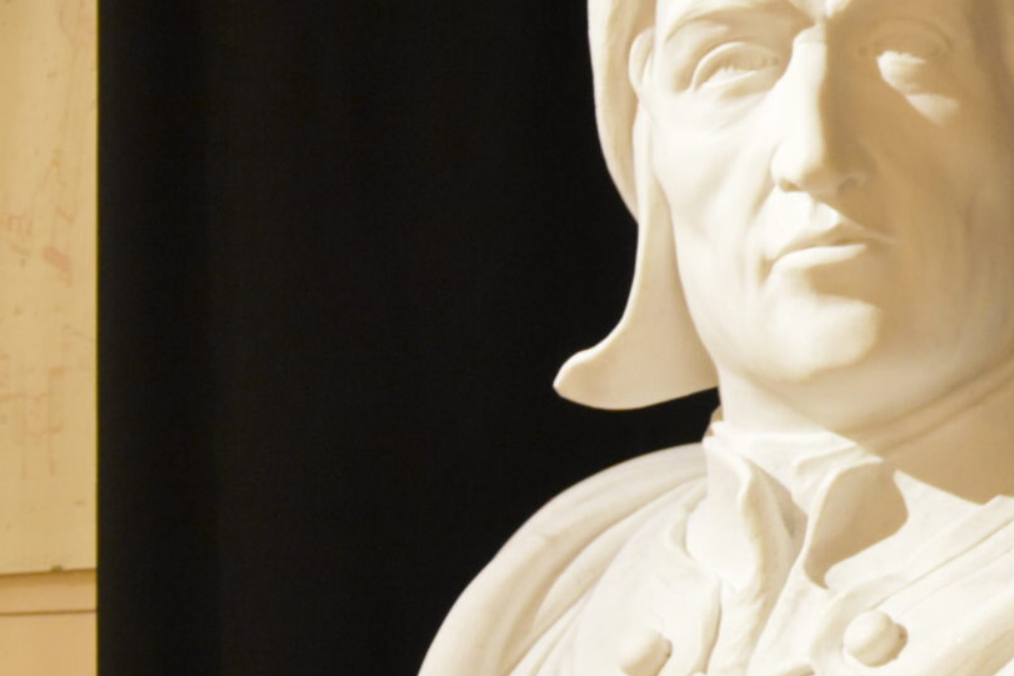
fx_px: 5071
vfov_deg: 7.6
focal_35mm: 180
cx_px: 1553
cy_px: 258
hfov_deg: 11.0
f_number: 4.5
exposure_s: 1/60
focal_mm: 38
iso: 2800
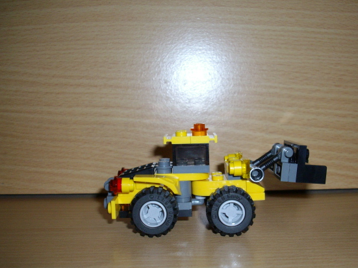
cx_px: 206
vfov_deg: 33.5
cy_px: 155
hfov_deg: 43.7
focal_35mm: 43
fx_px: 445
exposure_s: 1/50
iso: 160
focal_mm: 6.2
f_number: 2.8
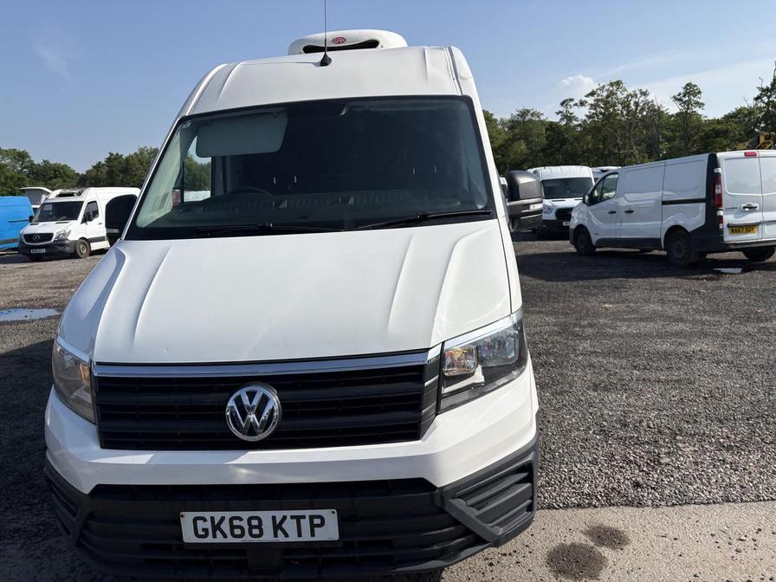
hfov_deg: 67.3
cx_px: 388
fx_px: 583
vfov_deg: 53.1
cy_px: 291
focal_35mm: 26
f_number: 1.6
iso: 50
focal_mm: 5.96
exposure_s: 1/4950
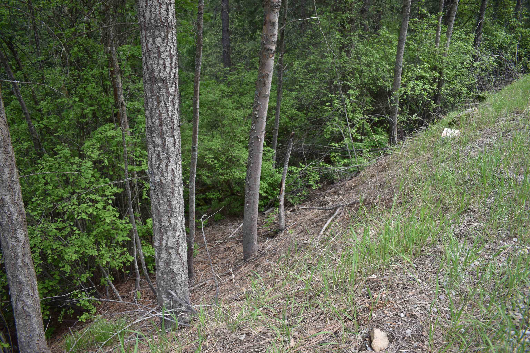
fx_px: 397
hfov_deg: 67.4
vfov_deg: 47.9
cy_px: 176
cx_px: 265
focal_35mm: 27
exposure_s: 1/125
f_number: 4
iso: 110
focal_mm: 18
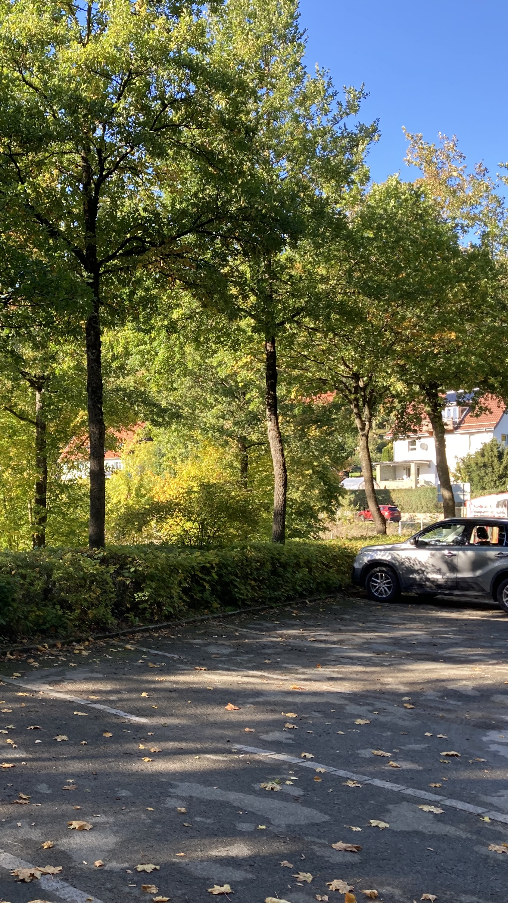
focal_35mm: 41
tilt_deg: +6.0
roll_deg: -1.1
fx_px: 982
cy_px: 448
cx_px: 121
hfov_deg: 28.5
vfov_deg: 49.4
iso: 20
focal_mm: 3.99
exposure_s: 1/136
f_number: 1.8
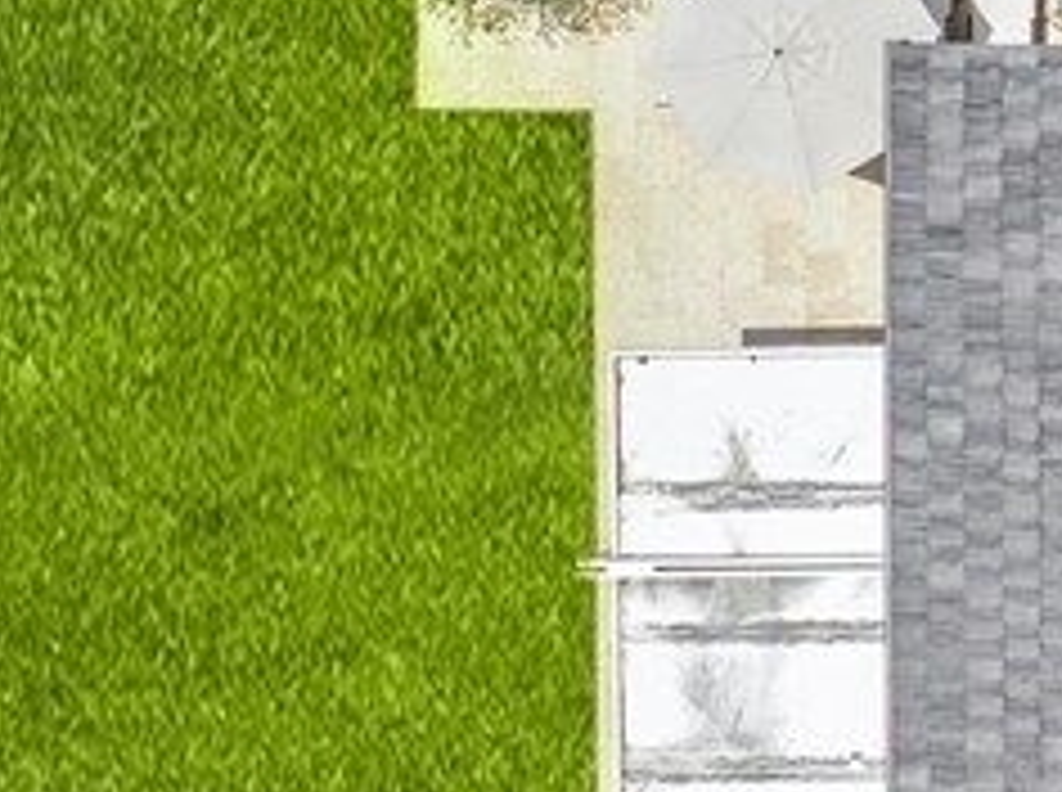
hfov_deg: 10.5
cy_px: -464
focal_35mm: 163
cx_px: 2513
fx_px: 4991
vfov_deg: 8.8
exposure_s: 1/640
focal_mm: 12.29
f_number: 2.8
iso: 100
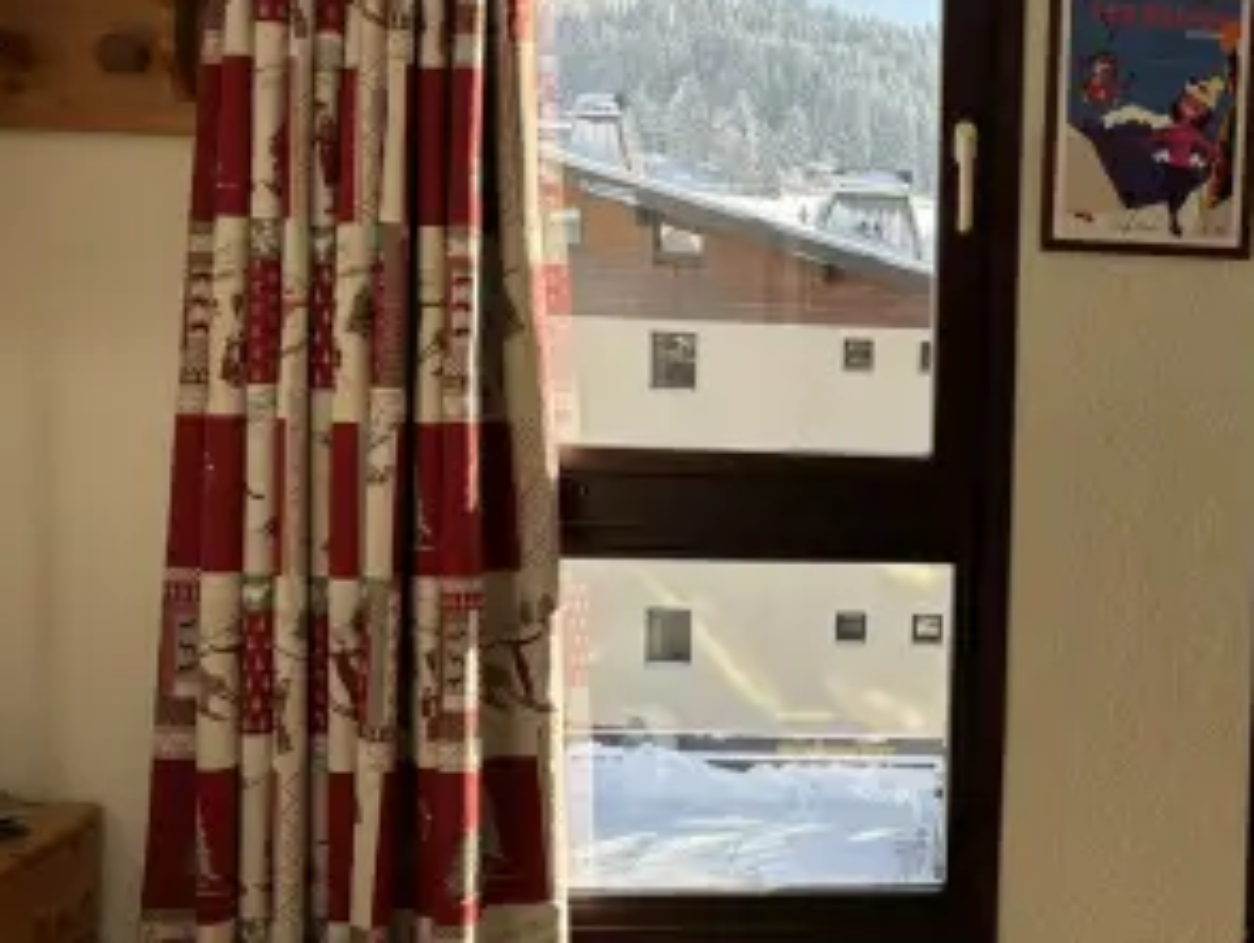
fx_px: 1922
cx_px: 1118
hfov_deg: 34.2
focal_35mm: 53
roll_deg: -2.2
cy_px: 452
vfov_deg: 27.6
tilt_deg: -2.9
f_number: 1.6
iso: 50
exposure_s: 1/649
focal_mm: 5.96
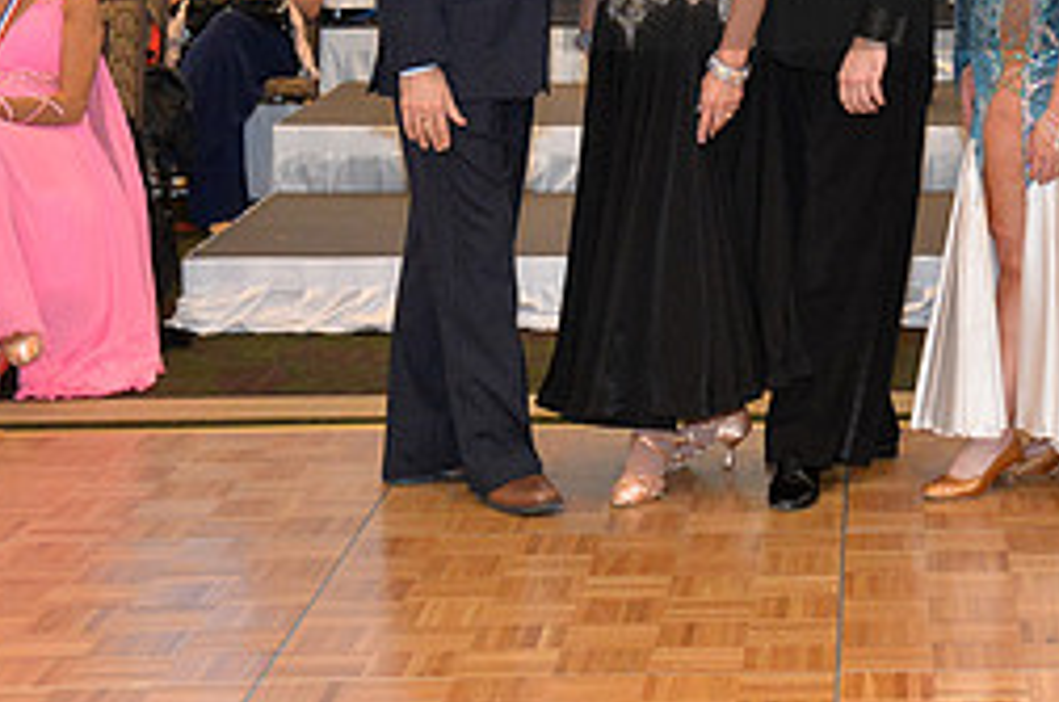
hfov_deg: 18.9
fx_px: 3112
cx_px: 1021
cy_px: -61
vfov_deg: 12.6
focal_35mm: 106
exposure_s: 1/250
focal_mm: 46
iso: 3200
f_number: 5
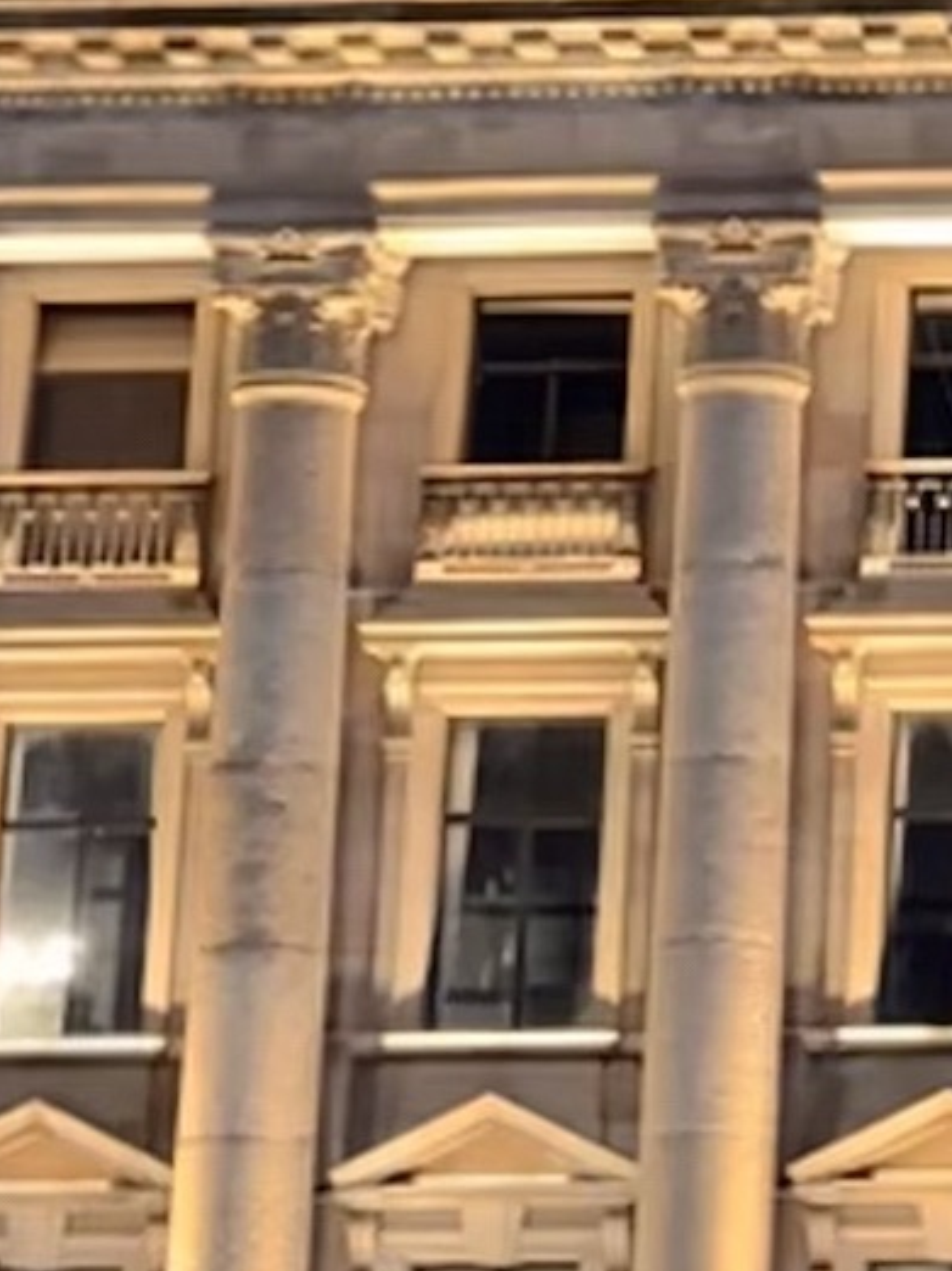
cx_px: 1648
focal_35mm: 184
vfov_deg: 10.5
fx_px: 6753
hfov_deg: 7.8
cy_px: -446
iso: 250
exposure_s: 1/33
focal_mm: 6.86
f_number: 1.78
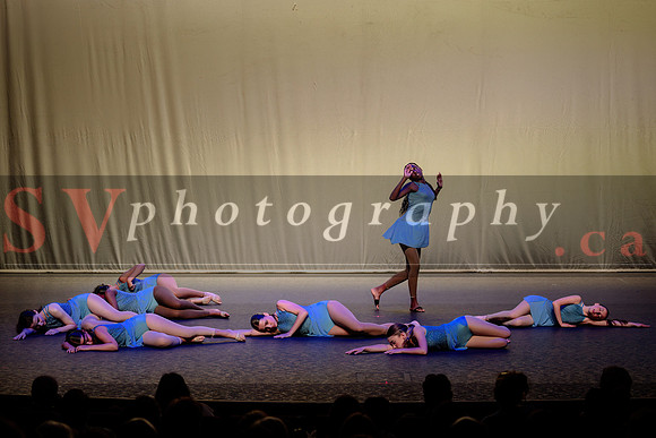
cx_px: 328
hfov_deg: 20.4
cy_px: 213
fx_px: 1826
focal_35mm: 100
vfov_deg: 13.7
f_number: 2.8
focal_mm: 95
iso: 1250
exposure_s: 1/500
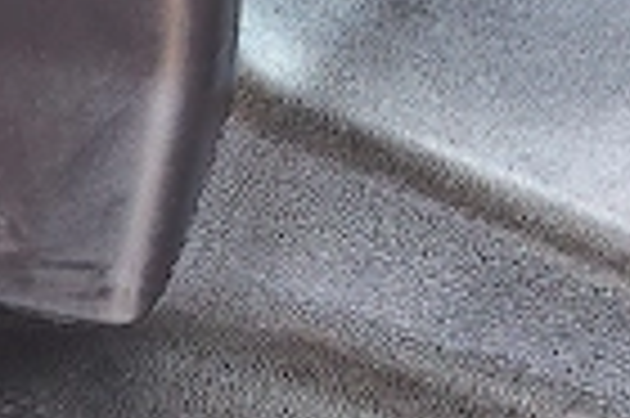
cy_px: 396
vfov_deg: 12.6
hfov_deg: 18.1
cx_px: -140
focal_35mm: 107
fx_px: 1870
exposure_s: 1/25
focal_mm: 5.25
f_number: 1.75
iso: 569
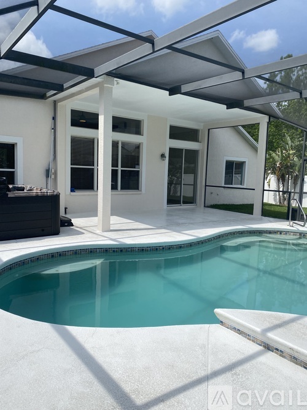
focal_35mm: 26
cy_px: 205
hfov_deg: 53.0
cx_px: 154
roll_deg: -1.2
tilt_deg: -6.3
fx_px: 308
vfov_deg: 67.3
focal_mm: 4.25
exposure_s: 1/3300
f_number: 1.8
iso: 32
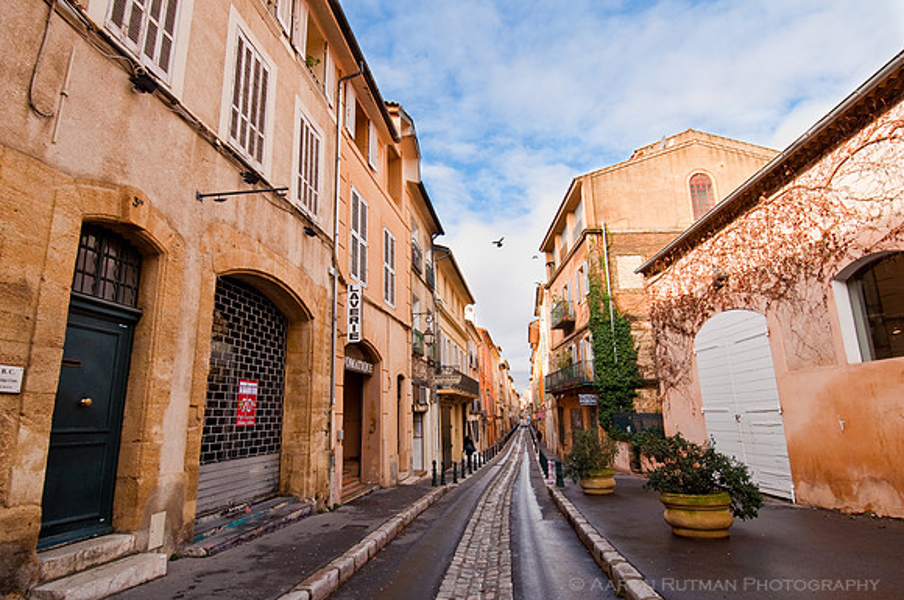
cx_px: 452
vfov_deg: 67.2
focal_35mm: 18
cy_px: 300
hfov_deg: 90.1
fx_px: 451
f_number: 7.1
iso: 200
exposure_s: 1/200
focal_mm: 12
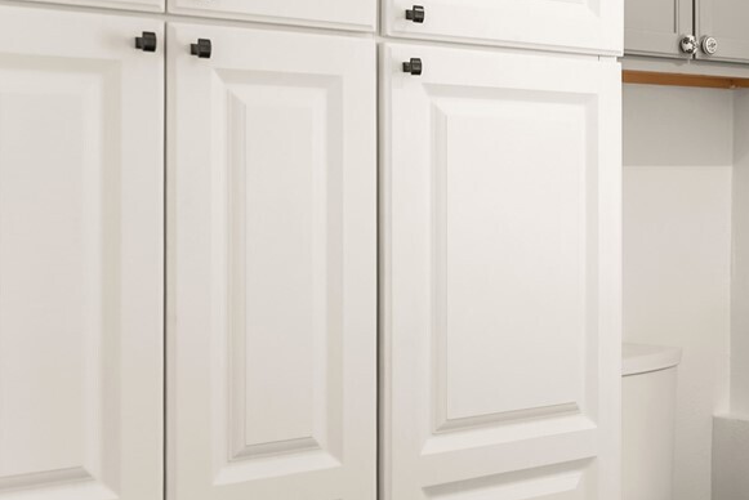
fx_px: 1457
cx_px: 864
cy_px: 231
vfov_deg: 19.5
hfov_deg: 26.2
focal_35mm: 70
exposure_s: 1/15
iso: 400
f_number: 2.8
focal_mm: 24
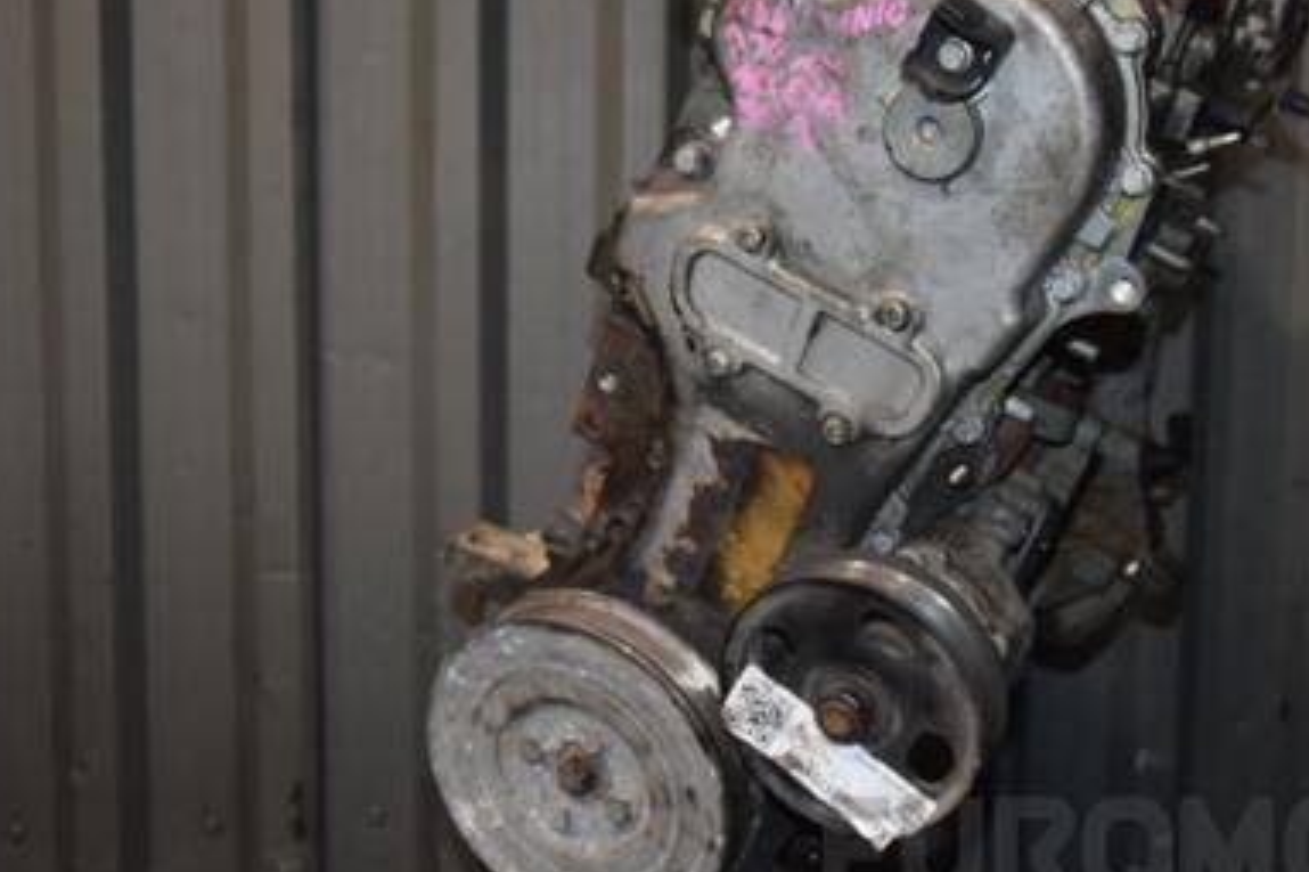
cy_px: 393
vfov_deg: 23.0
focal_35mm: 59
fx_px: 2136
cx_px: 759
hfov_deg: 34.0
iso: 800
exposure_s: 1/60
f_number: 5
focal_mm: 25
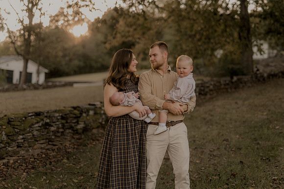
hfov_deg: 39.6
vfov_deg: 27.0
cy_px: 94
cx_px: 142
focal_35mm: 50
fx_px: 394
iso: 160
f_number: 1.8
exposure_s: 1/400
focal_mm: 50
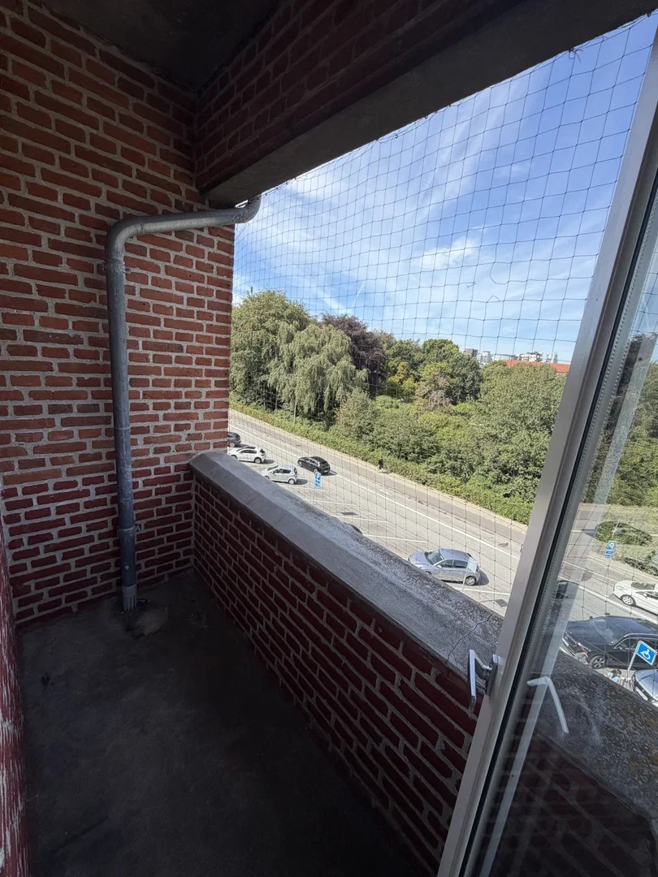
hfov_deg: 85.7
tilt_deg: -13.5
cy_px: 438
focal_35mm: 14
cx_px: 329
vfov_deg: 102.1
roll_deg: -5.1
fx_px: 355
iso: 40
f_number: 2.2
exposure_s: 1/770
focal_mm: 2.22
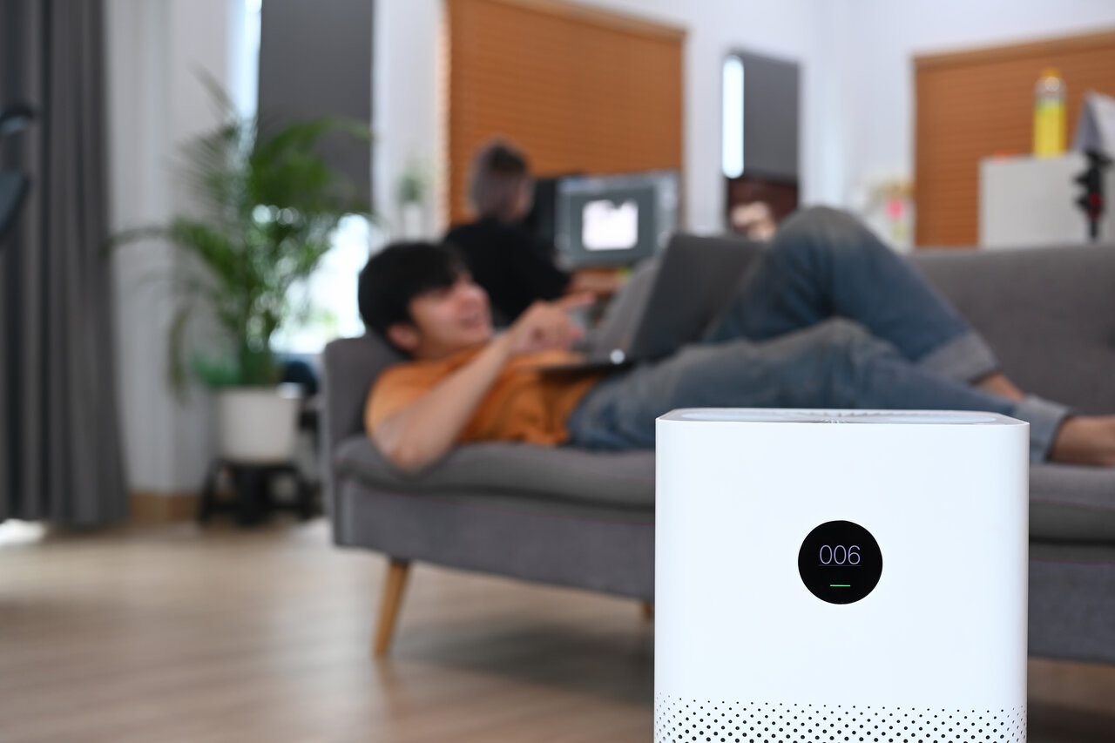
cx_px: 558
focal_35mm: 50
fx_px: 1548
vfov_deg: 27.0
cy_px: 372
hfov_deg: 39.6
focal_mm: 50
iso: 400
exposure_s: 1/15
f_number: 4
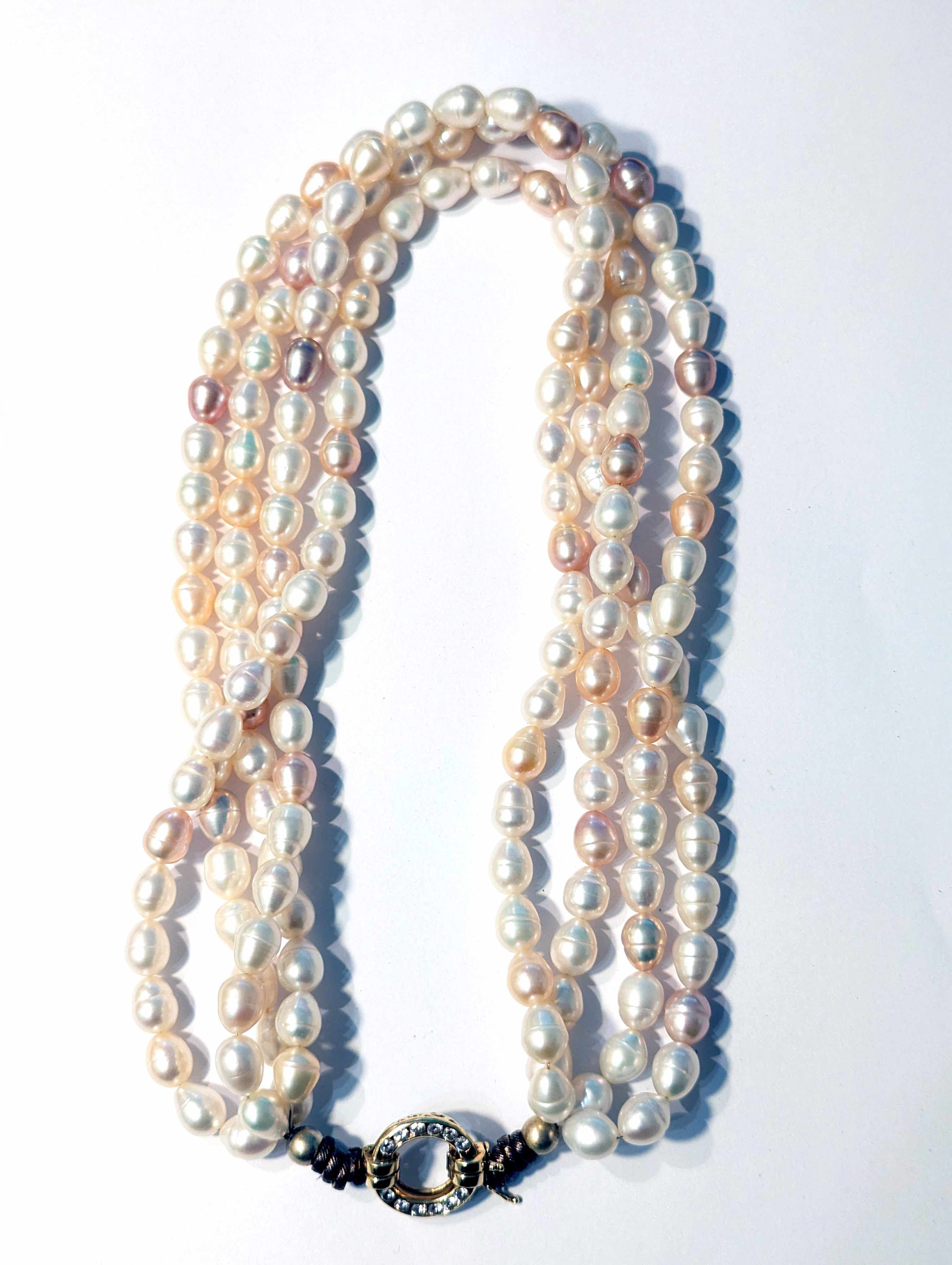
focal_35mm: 48
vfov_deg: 39.6
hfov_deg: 30.3
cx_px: 476
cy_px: 632
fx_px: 1756
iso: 255
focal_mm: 6.81
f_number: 1.85
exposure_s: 1/99.9
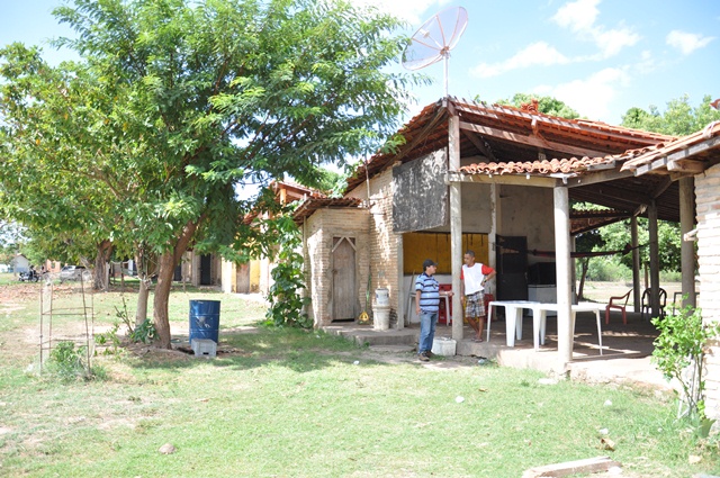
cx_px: 360
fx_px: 539
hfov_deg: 67.4
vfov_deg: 47.8
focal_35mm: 27
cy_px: 239
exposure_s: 1/500
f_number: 3.5
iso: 250
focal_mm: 18
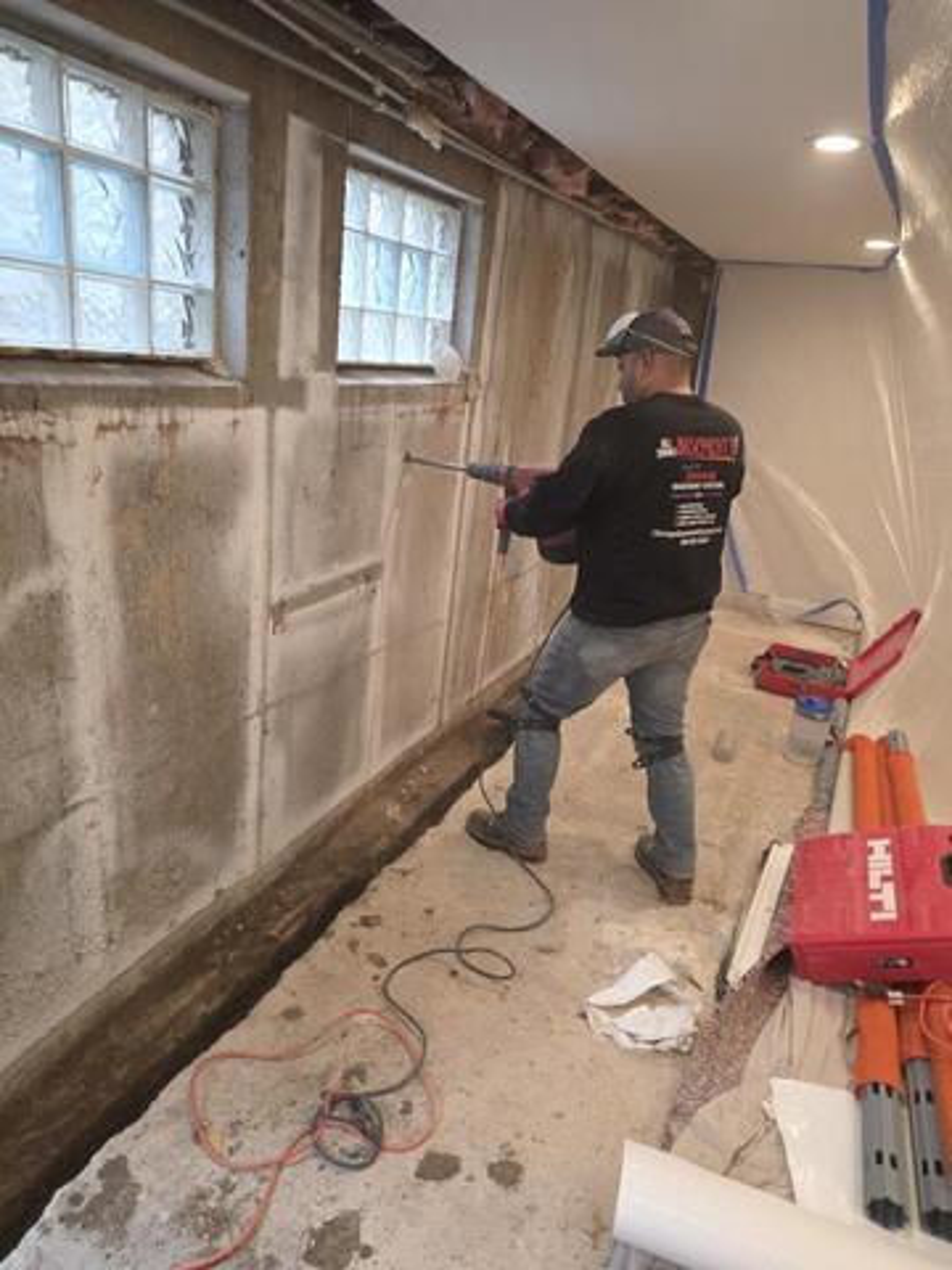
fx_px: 843
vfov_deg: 73.9
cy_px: 635
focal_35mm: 23
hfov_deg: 58.9
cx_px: 476
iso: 320
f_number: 1.7
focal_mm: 6.25
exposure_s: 1/120
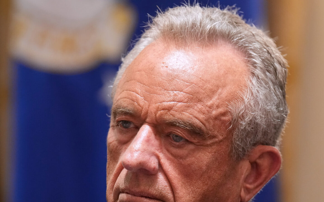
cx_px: 171
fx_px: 3470
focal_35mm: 393
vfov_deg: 3.3
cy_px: 138
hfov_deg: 5.3
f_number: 3.2
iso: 3200
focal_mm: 200
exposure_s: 1/100
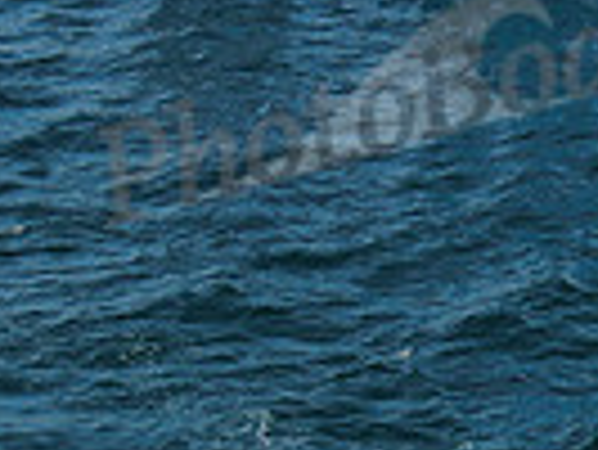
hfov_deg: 9.0
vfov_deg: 7.1
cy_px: 286
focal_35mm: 209
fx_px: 3614
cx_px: 1075
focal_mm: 8.6
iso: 100
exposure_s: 1/1000
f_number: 3.8
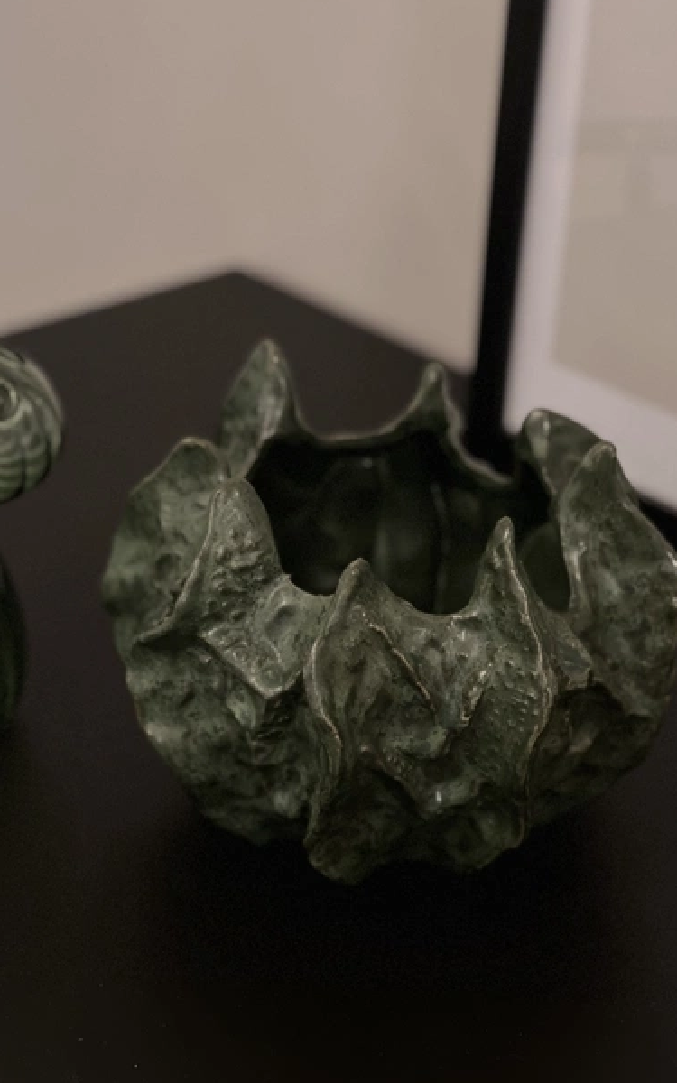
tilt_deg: -26.8
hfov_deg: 15.0
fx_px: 2568
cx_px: 357
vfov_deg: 23.8
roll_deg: -1.4
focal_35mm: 87
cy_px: 522
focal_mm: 9
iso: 500
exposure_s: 1/14
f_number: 2.8
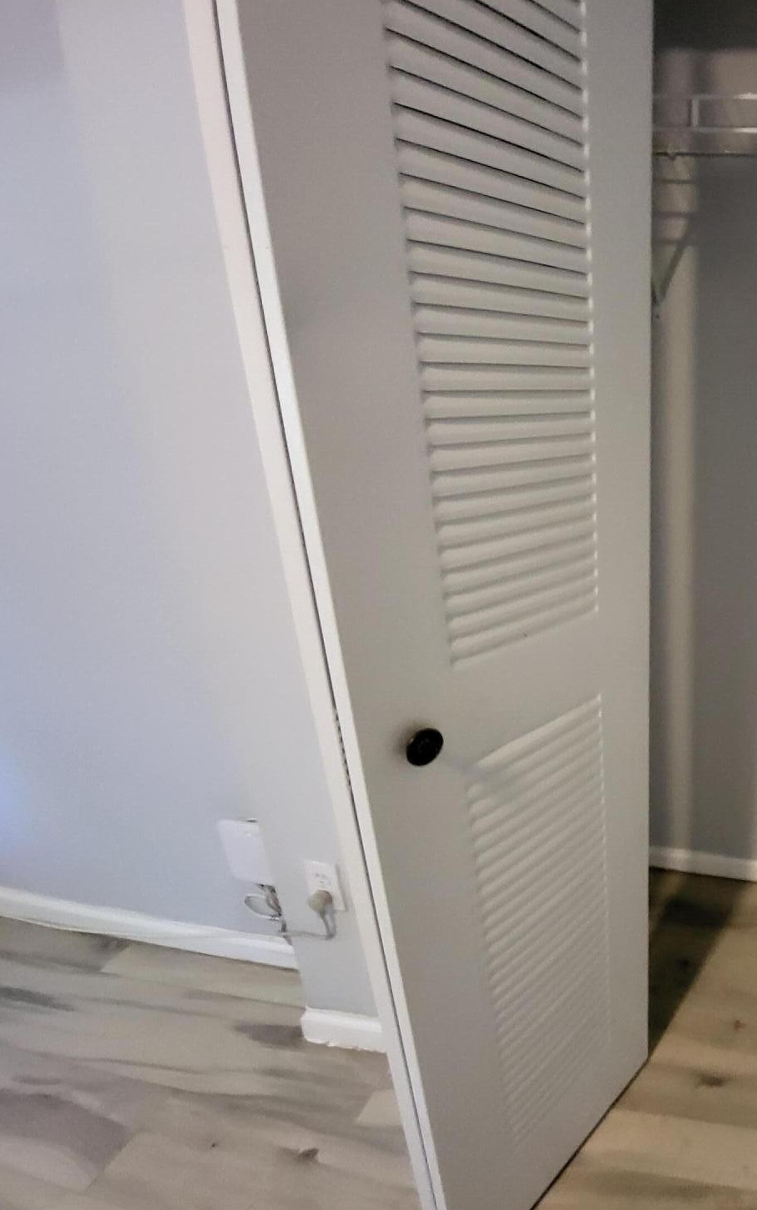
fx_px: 627
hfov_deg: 49.9
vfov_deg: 88.0
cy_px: 610
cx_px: 766
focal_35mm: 19
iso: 640
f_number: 2.2
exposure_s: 1/24
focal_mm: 1.74
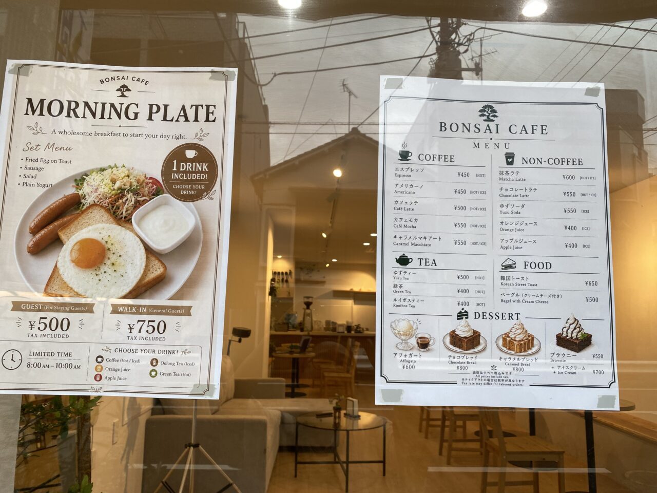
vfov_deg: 53.1
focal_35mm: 26
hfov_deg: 67.3
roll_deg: -1.7
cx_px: 328
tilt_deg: +9.2
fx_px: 493
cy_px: 246
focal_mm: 4.25
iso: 50
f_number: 1.8
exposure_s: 1/100
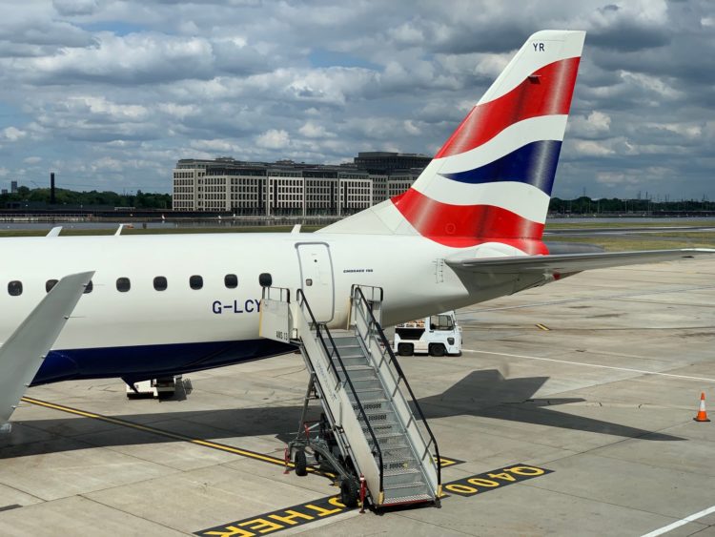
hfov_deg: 36.8
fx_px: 1074
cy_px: 268
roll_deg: -1.5
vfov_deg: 28.0
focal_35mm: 52
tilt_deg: -2.0
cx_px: 358
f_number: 2.4
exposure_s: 1/2179
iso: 16
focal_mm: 6
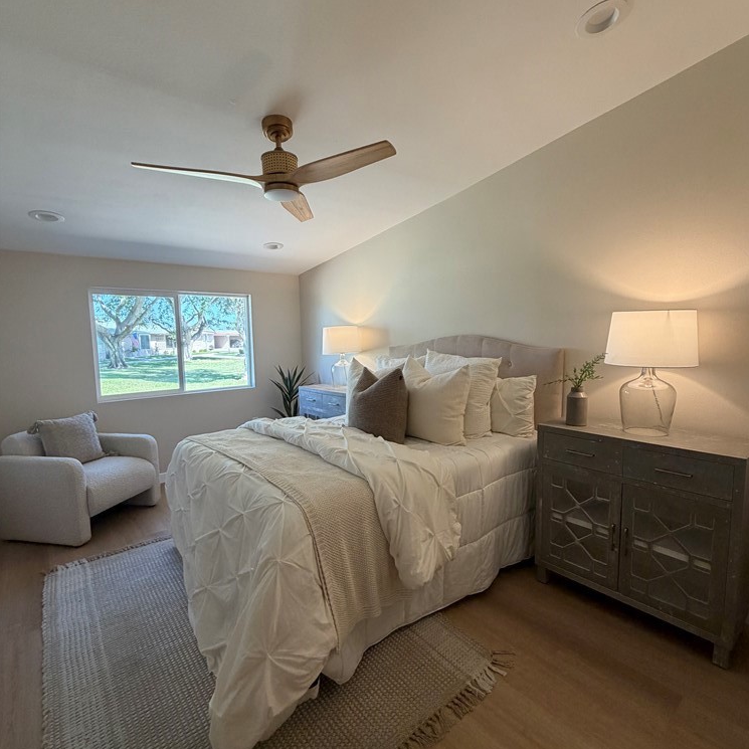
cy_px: 385
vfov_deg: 83.9
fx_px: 416
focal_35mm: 17
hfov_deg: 84.0
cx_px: 380
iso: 200
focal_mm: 2.22
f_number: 2.2
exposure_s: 1/120
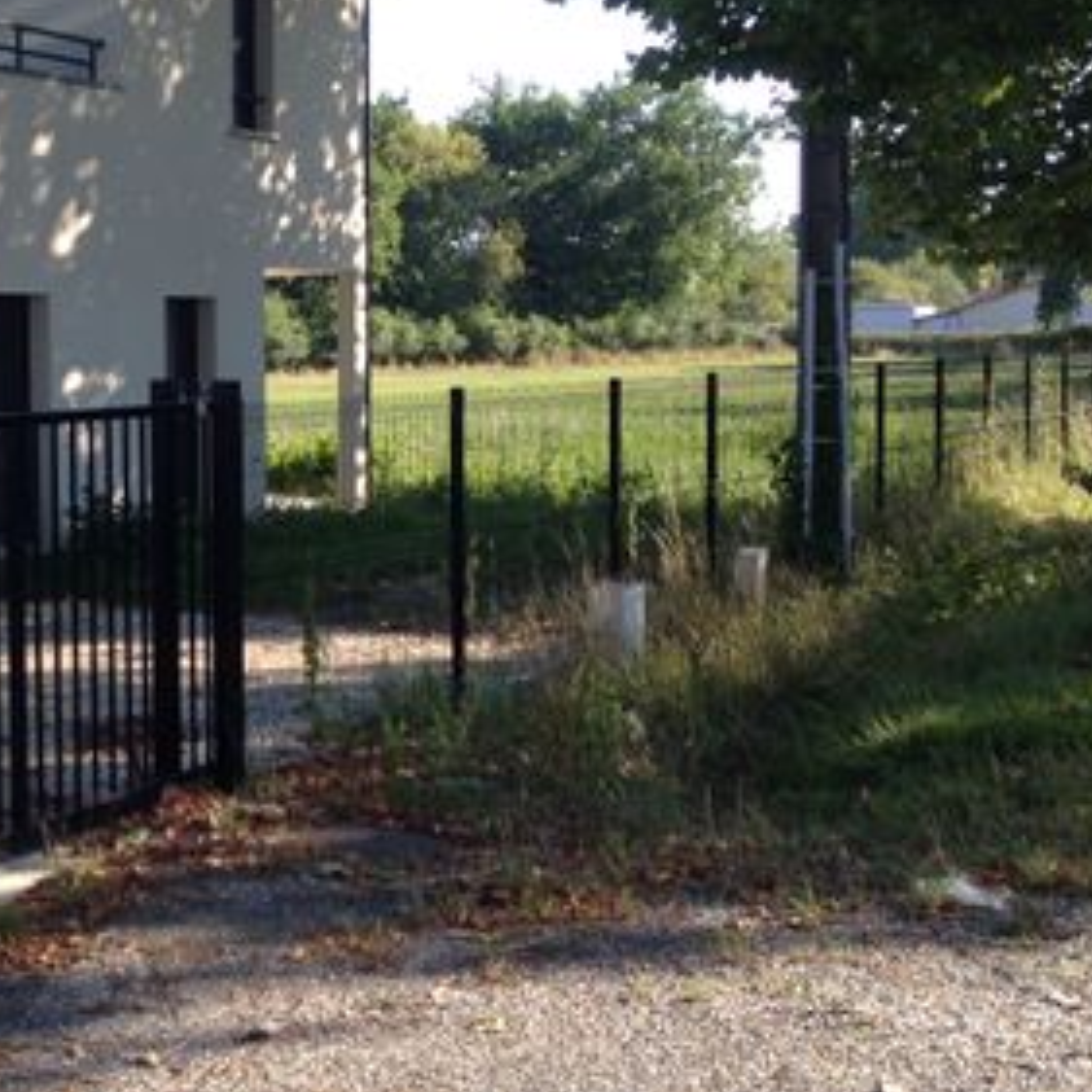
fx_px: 2356
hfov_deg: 25.1
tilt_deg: -3.3
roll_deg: +0.4
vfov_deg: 26.1
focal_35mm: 66
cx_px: 47
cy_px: 470
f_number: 2.4
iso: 50
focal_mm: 4.28
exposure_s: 1/403
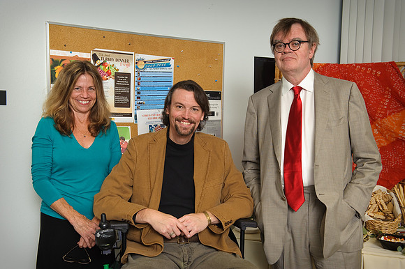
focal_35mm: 42
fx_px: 472
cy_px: 134
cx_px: 202
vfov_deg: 31.9
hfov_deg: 46.4
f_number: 5.6
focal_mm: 42
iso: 800
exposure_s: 1/125
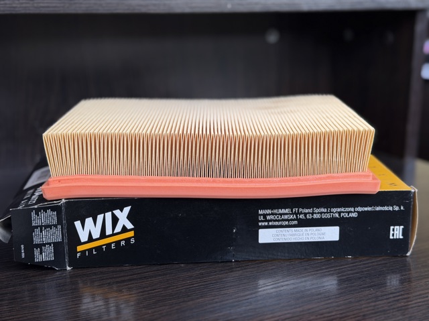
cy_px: 160
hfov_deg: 39.7
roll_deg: +0.9
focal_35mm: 48
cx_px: 214
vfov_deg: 30.2
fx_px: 594
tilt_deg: -14.1
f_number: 1.78
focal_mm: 6.76
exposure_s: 1/121
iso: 80
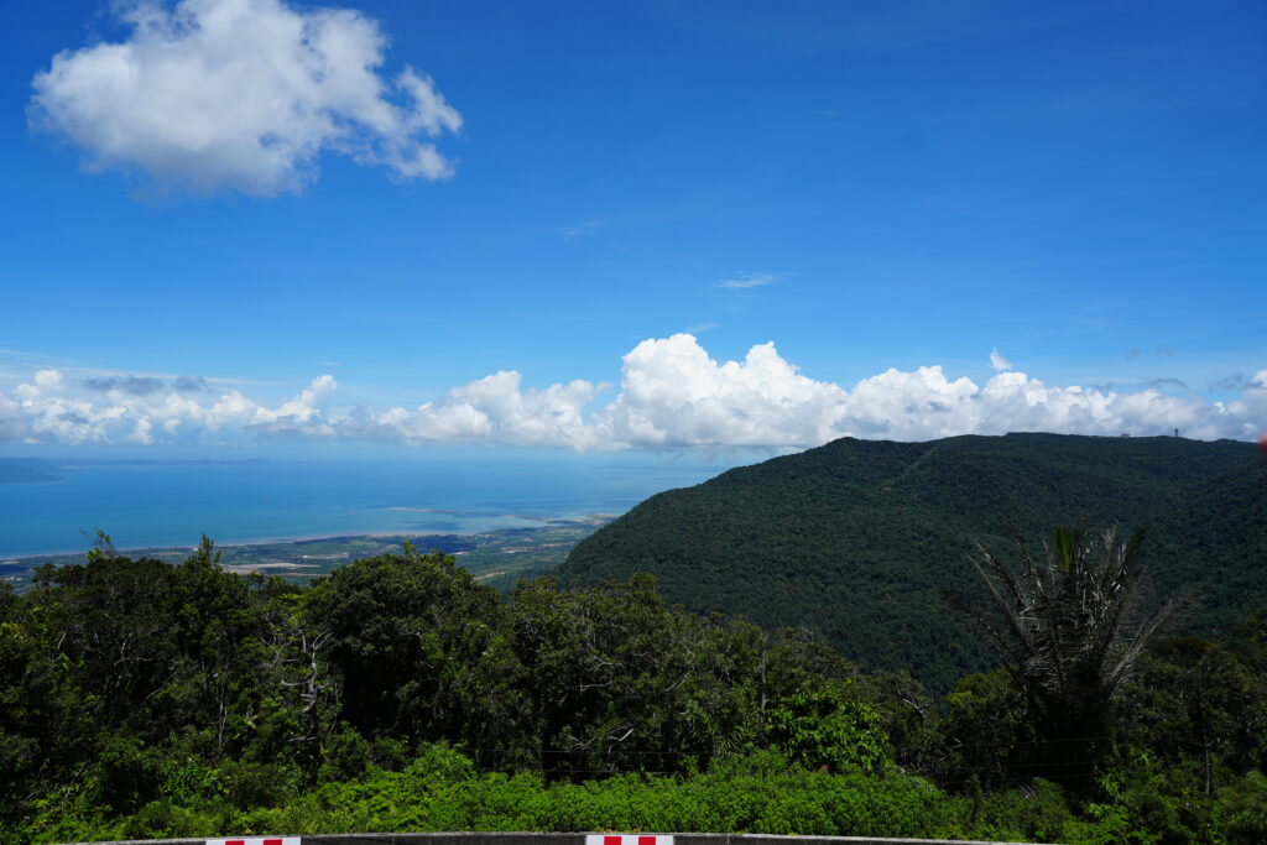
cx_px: 634
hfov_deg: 73.7
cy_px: 422
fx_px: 845
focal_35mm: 24
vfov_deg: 53.1
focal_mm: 24
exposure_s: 1/1000
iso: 100
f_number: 5.6
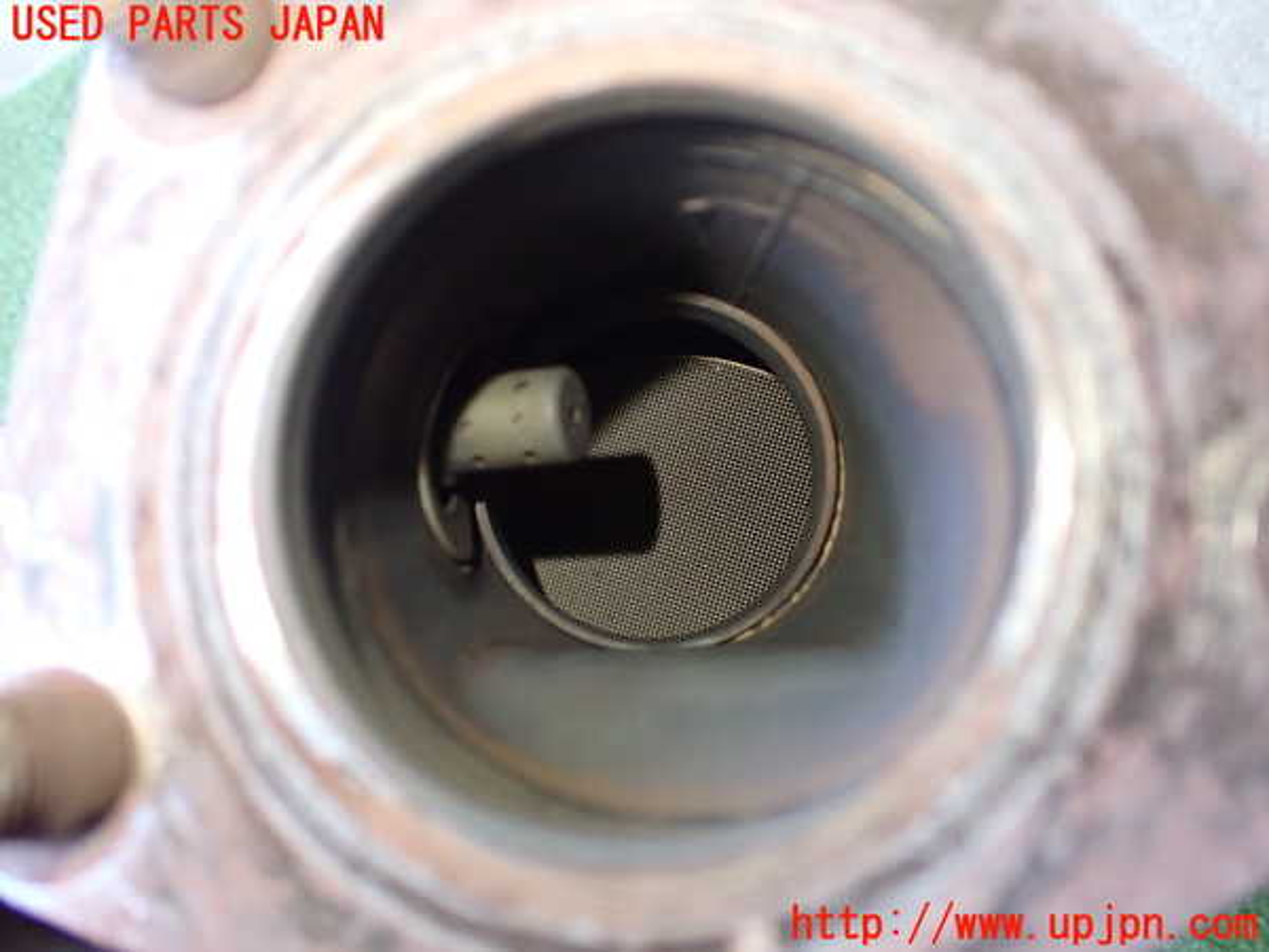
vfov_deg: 46.8
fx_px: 1100
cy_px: 476
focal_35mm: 30
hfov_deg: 60.0
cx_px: 634
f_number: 2.3
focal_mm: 5.4
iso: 800
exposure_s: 1/100
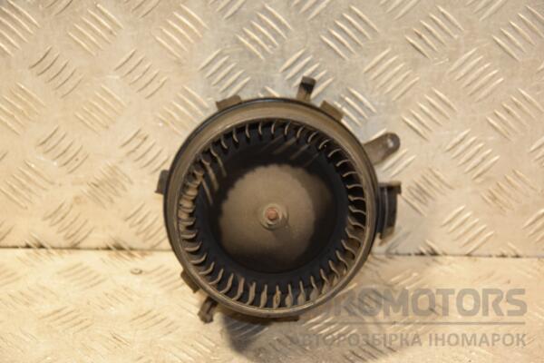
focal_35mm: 105
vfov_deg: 13.0
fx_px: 1587
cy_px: 182
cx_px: 272
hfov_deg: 19.5
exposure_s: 1/80
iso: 800
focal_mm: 70
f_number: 5.3
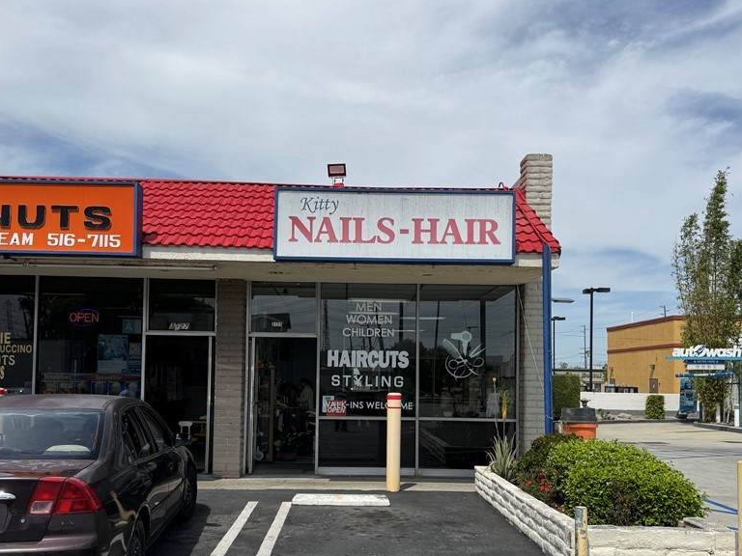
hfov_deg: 56.8
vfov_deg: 43.8
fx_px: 686
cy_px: 346
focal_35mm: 32
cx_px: 361
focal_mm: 6.76
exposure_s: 1/6711
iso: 80
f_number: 1.78
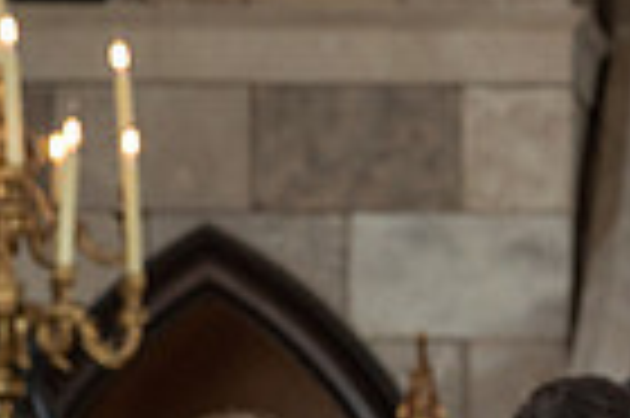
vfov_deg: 3.5
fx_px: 6712
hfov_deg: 5.3
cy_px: 760
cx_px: 1113
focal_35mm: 384
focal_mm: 88
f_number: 5
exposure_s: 1/200
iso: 1000
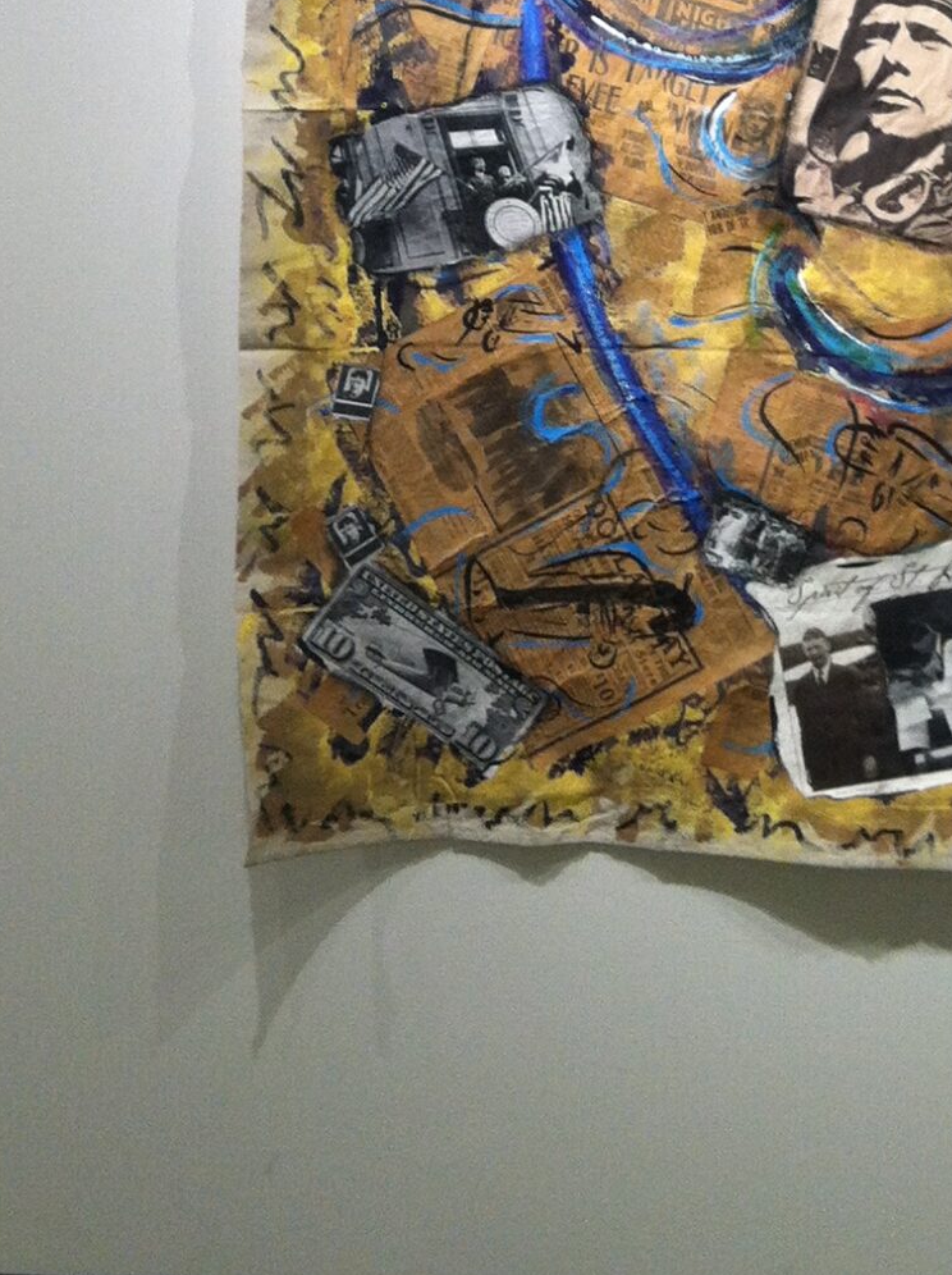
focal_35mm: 90
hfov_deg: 16.2
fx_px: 3309
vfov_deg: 20.8
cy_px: -102
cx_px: 789
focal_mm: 3.85
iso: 80
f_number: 2.8
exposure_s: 1/24
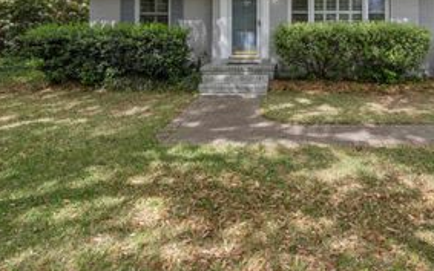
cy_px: 27
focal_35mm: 27
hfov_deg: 64.0
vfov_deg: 42.2
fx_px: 319
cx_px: 330
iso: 250
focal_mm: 10
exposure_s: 1/200
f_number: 8
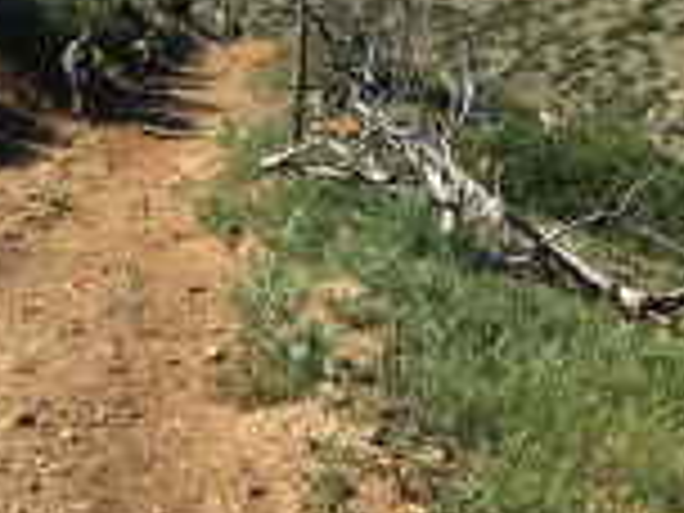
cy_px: 40
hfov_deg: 26.0
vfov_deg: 20.5
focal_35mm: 70
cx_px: -40
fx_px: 1383
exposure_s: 1/1425
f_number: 2.2
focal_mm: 4.15
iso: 25
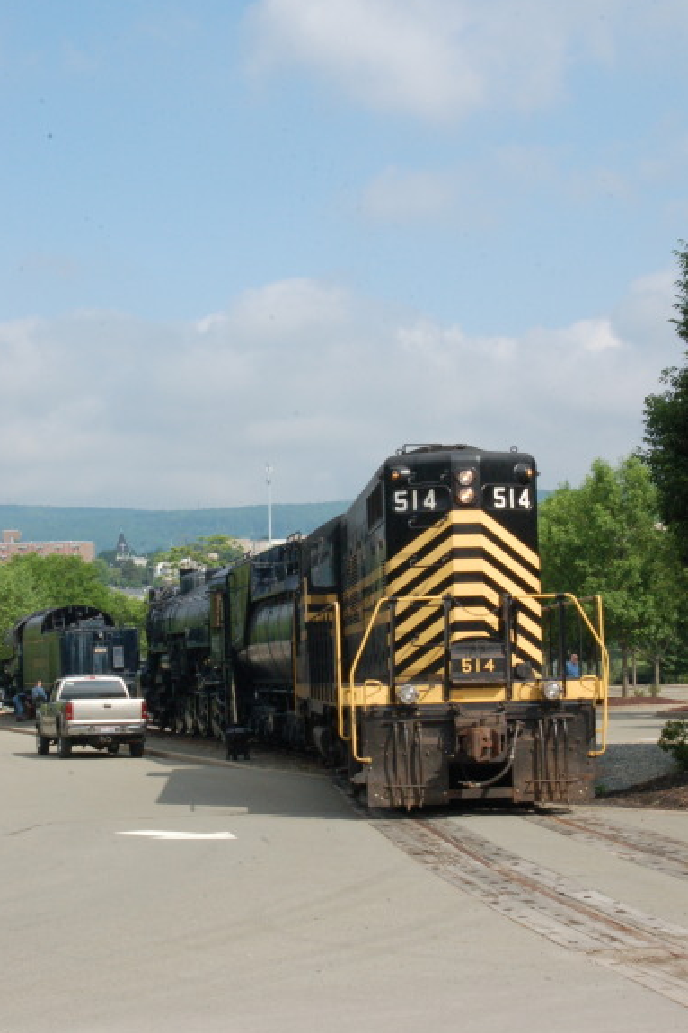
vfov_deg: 25.4
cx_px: 333
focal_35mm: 80
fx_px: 2295
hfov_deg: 17.1
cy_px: 509
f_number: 22
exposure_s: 1/160
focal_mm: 48
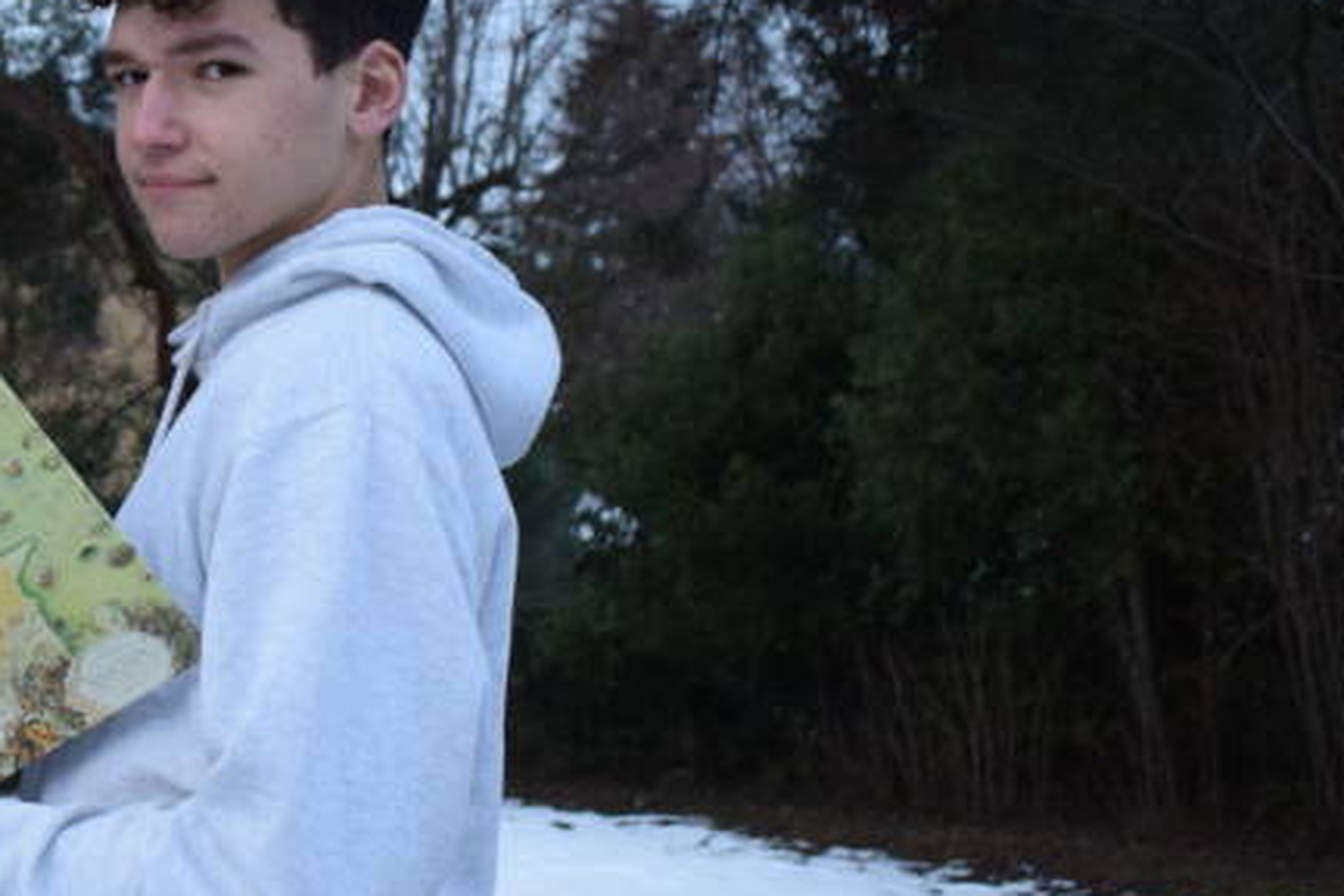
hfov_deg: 28.9
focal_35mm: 64
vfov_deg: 21.2
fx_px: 2389
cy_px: 499
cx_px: -78
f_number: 3.5
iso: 1000
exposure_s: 1/60
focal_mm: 18
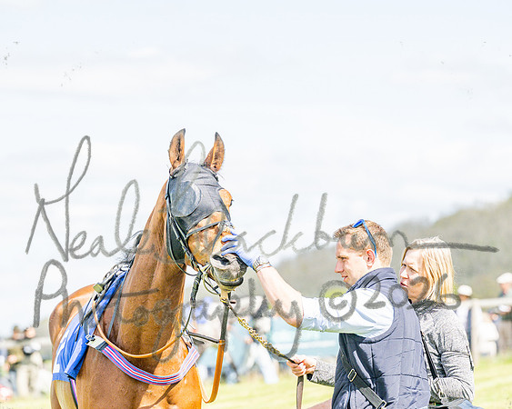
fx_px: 2936
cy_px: 204
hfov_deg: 10.0
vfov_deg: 8.0
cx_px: 224
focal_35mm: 194
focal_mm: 115
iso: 400
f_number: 4
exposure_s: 1/2500
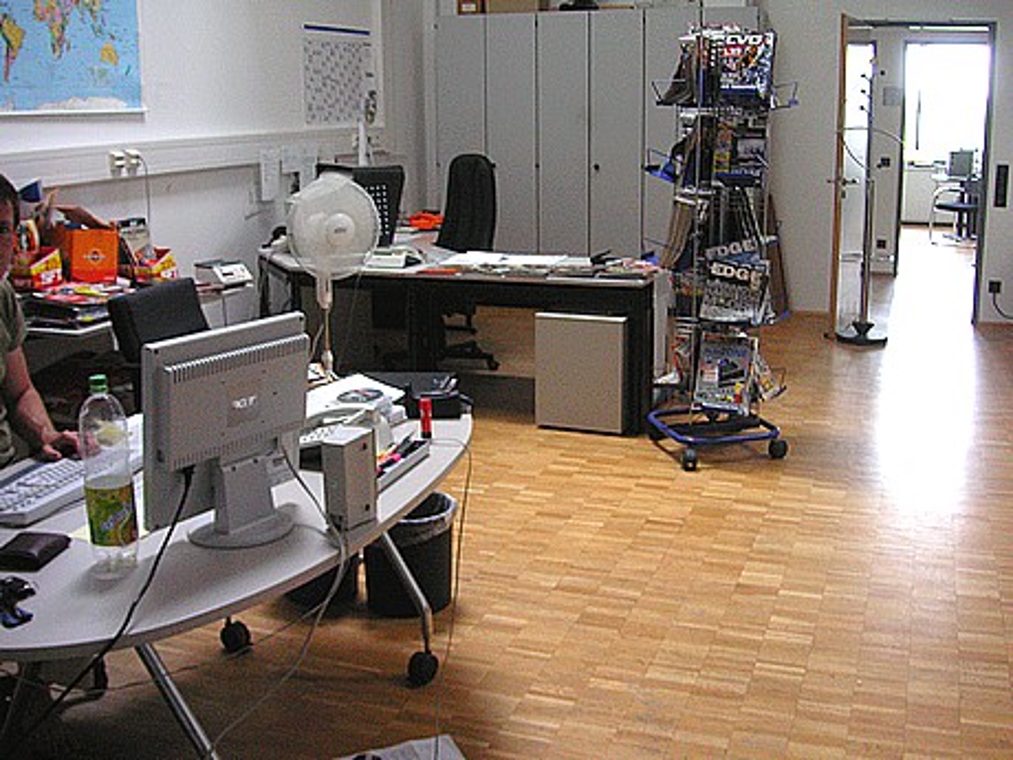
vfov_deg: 38.7
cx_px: 506
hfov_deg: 50.1
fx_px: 1083
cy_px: 380
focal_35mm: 37
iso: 125
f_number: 2.8
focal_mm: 6.1
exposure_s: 1/45
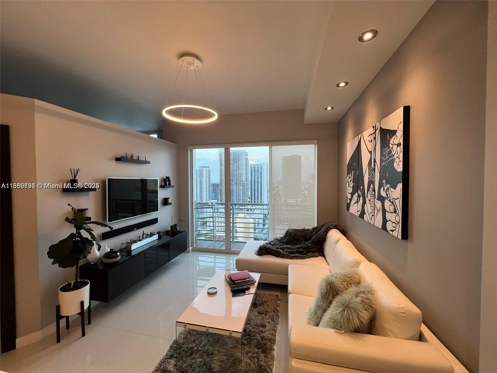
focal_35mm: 13
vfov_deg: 89.9
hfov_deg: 106.2
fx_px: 187
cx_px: 248
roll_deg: +0.7
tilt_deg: -2.7
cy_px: 186
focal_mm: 1.57
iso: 160
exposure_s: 1/120
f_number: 1.8
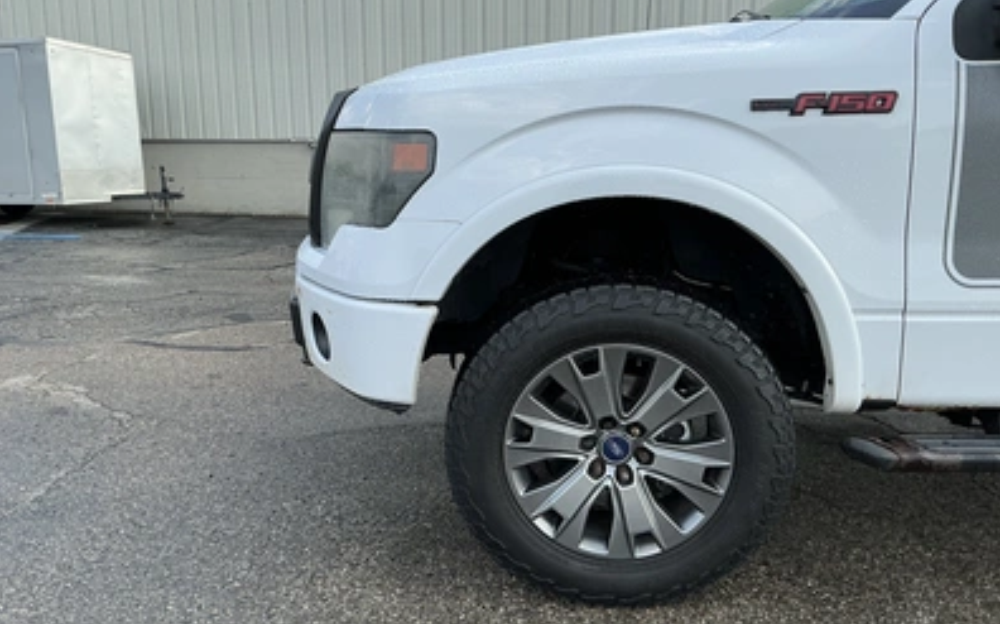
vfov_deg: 41.8
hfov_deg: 62.9
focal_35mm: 30
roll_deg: +0.9
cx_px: 497
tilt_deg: -8.6
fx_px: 817
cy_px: 316
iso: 25
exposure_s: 1/454
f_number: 1.8
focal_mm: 3
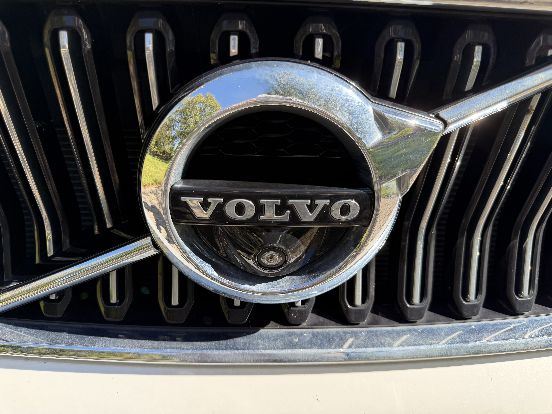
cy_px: 207
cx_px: 276
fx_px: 383
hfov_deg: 71.6
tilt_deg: -23.0
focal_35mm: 24
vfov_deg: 56.8
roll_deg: -1.0
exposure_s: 1/878
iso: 80
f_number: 1.78
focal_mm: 6.76
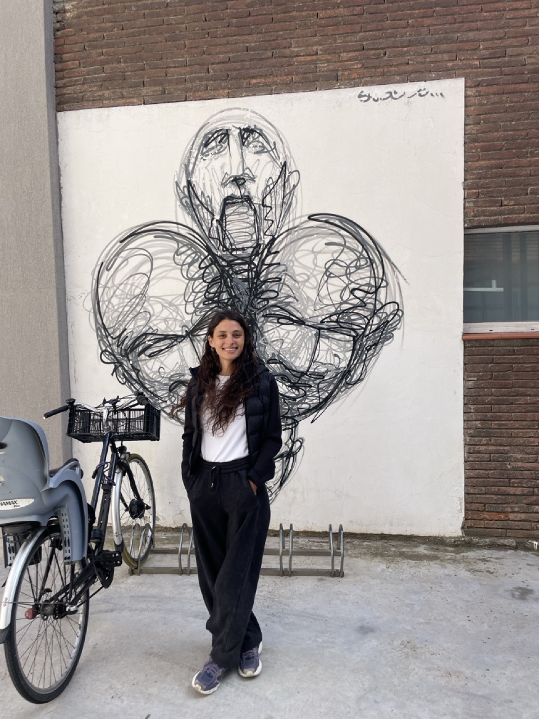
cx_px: 270
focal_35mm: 26
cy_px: 360
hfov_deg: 53.1
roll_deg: +1.3
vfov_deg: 67.3
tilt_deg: -2.8
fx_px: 540
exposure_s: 1/593
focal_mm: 4.2
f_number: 1.6
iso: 32
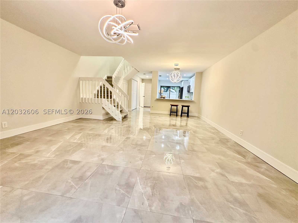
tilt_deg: -7.6
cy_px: 112
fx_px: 121
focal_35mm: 14
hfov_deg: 102.1
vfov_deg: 85.7
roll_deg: -2.3
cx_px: 149
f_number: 2.2
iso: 160
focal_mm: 2.22
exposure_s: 1/60
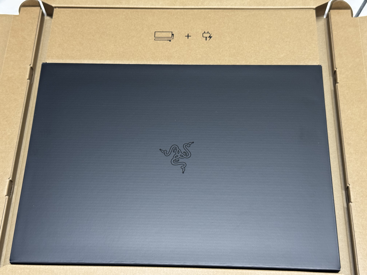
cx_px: 184
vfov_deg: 30.3
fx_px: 509
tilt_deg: -64.7
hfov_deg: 39.7
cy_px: 138
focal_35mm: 48
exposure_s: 1/40
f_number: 1.78
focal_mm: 6.76
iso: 320
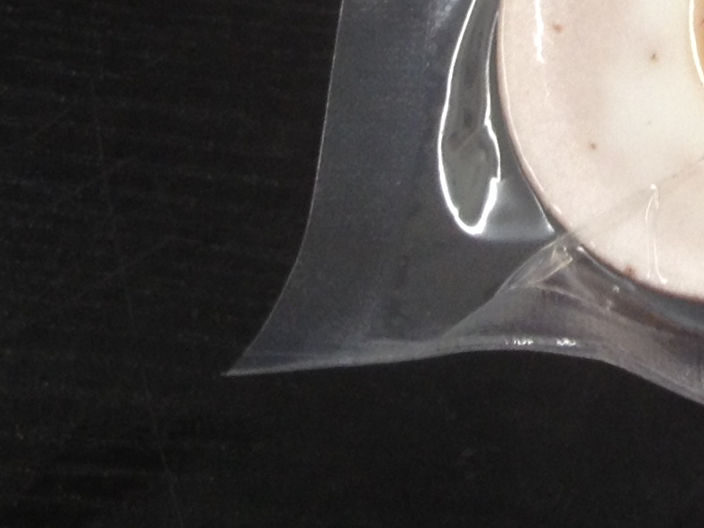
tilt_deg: -57.2
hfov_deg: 12.6
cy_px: -548
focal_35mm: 146
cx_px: 1166
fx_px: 2970
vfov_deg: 9.5
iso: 50
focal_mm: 4.28
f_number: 2.4
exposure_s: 1/20
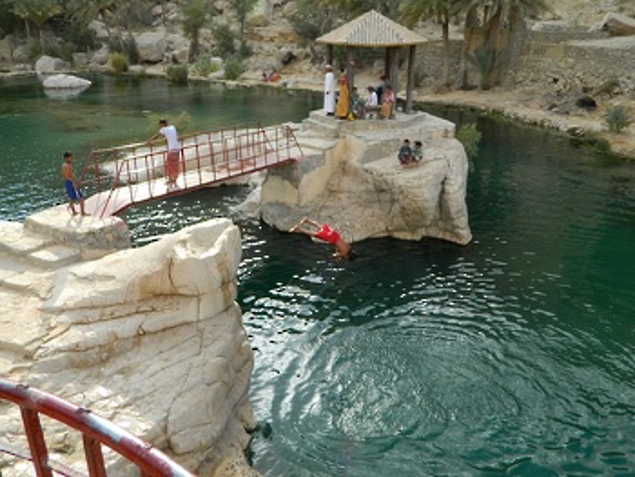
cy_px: 238
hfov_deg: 58.3
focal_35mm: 31
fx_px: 569
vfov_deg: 45.5
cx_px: 318
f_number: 3.2
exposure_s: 1/320
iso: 80
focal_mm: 5.6
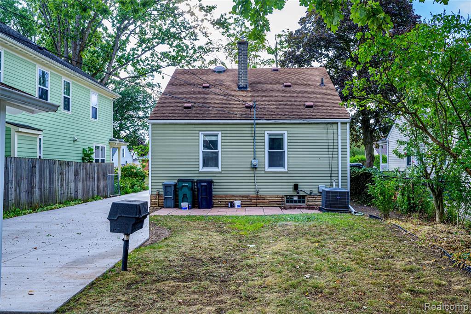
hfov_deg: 65.5
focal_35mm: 28
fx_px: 366
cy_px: 157
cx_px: 236
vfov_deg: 46.4
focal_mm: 28
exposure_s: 1/40
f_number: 8
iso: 400
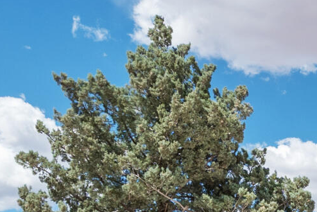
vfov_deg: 14.6
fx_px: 749
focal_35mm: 85
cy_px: 348
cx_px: 416
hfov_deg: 21.5
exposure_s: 1/800
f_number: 9
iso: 250
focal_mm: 14
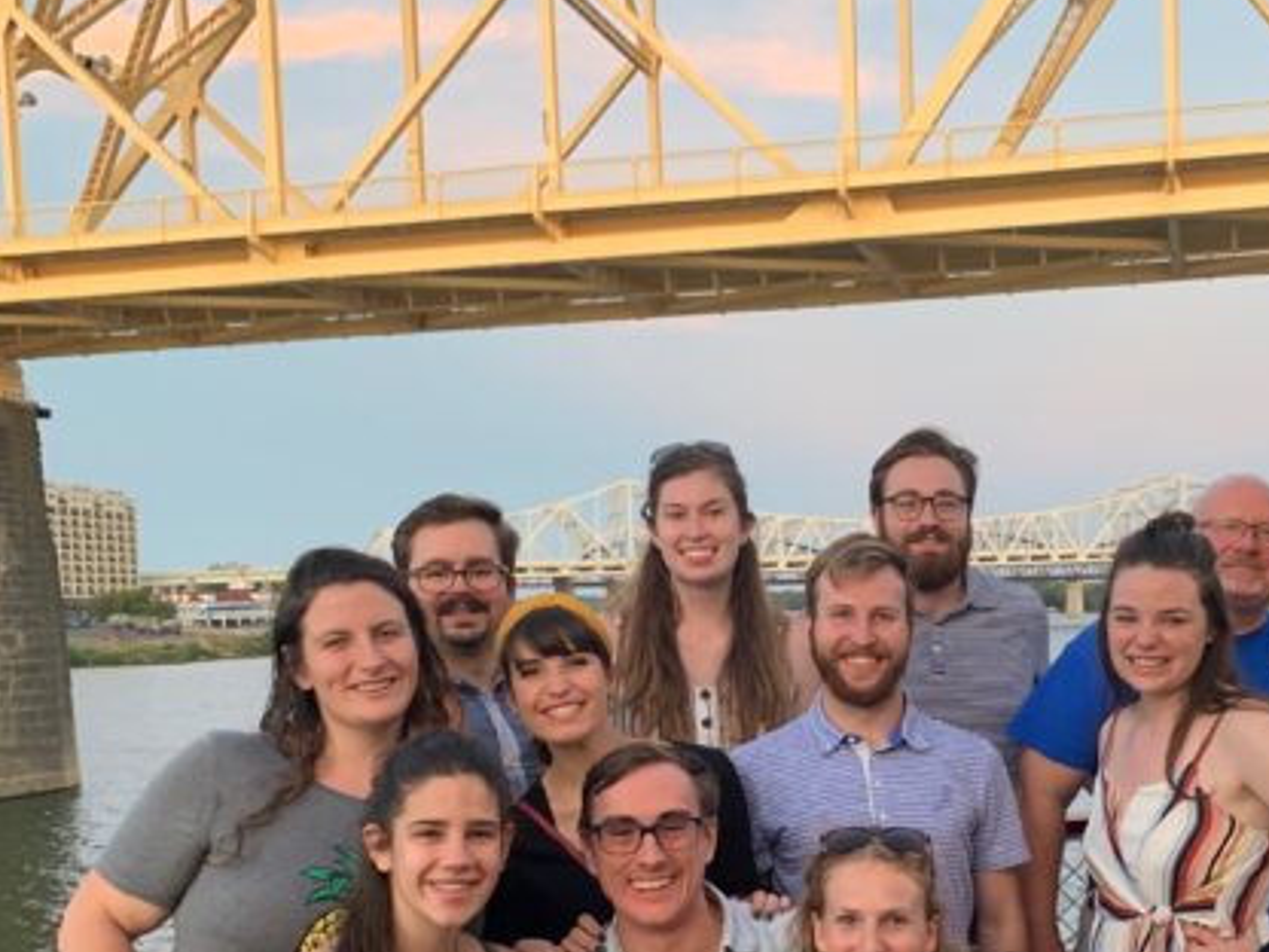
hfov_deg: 39.2
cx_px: 851
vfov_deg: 29.6
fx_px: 1760
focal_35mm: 48
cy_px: 757
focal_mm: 4.25
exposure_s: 1/60
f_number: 1.8
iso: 125
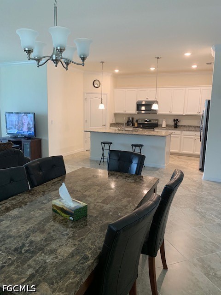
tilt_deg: -8.1
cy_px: 148
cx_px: 110
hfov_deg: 53.1
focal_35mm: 26
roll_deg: -1.7
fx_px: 221
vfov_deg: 67.3
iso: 125
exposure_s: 1/60
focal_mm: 4.25
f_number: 1.8
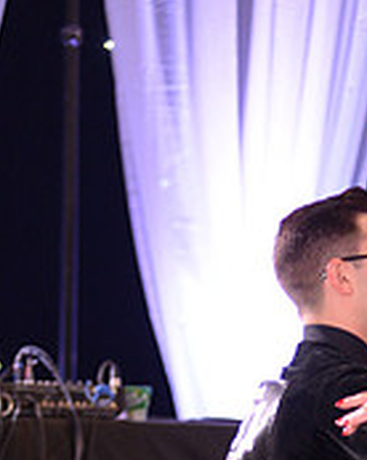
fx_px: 5128
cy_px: 745
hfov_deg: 4.1
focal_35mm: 377
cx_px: 424
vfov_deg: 5.1
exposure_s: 1/250
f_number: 2.8
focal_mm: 120
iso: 2000
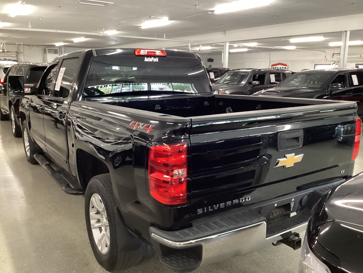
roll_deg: +0.1
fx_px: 325
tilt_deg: -12.2
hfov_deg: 58.4
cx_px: 182
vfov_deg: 45.4
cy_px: 136
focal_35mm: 31
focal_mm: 3.3
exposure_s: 1/40
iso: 320
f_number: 2.4
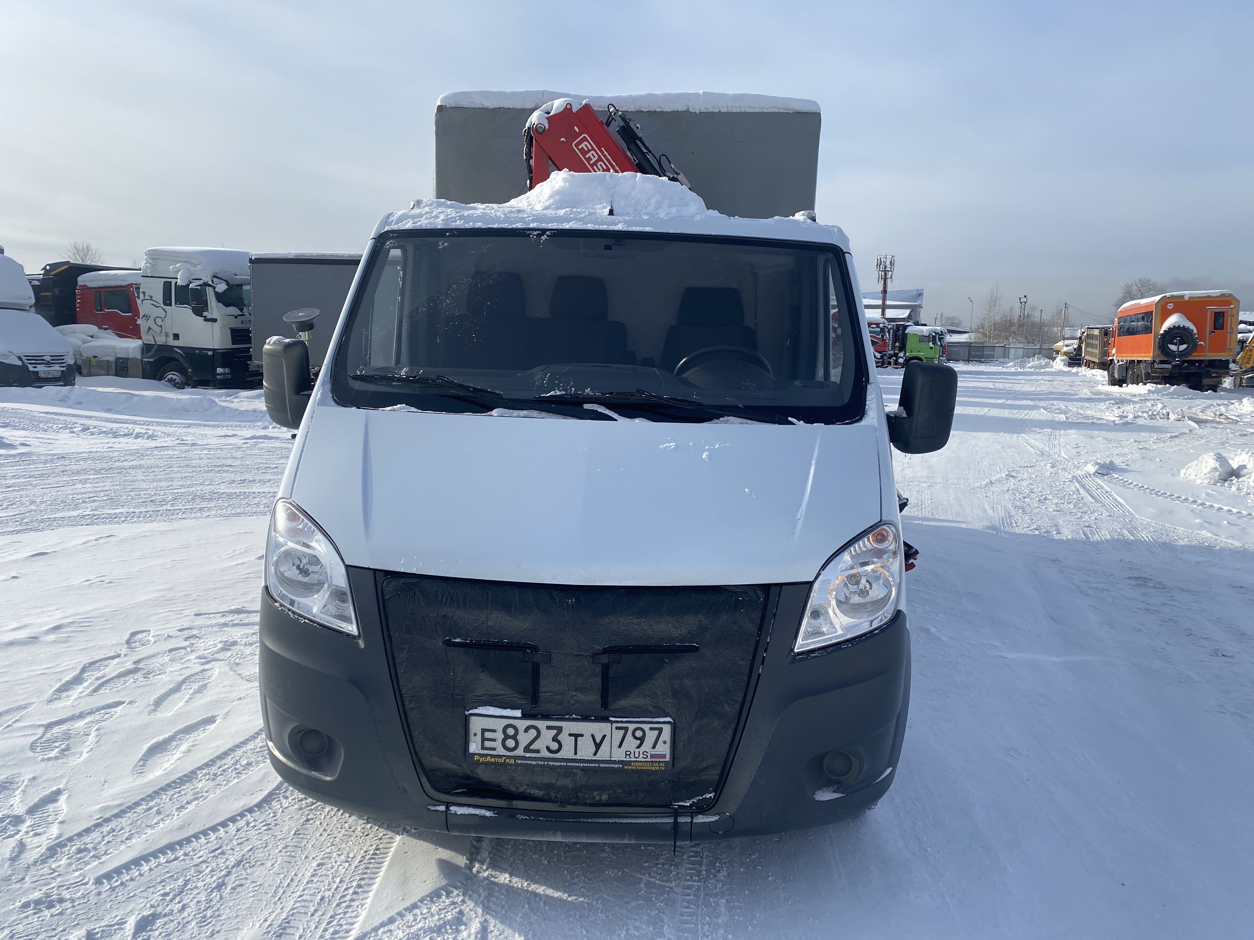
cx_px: 627
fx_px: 942
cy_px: 470
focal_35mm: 26
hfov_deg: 67.3
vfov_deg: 53.1
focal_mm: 4.25
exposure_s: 1/3497
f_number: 1.8
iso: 32
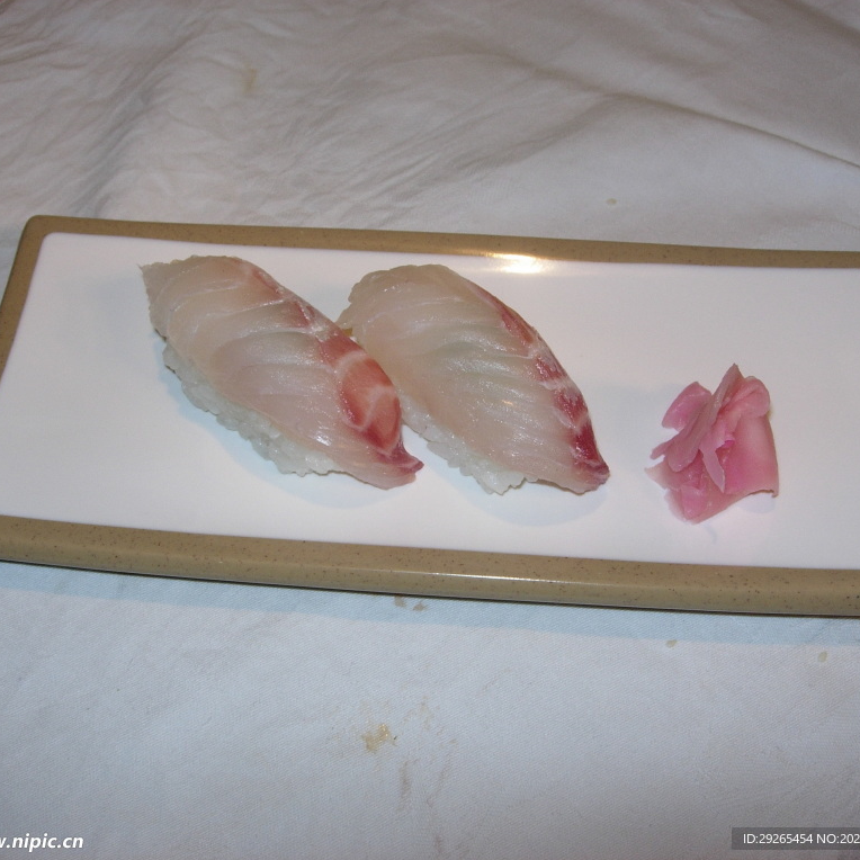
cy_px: 429
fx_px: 1265
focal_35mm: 45
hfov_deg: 37.6
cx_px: 422
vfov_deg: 37.6
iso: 79
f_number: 4.8
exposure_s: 1/34.8
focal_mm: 7.8
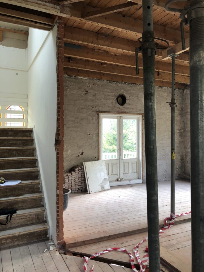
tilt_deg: +0.9
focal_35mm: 28
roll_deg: -0.2
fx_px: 220
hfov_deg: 49.7
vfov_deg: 63.4
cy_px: 136
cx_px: 102
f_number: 1.8
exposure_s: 1/120
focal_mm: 3.99
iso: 64
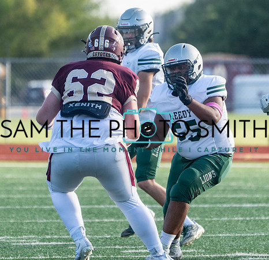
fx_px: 6403
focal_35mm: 741
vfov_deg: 2.3
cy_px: 94
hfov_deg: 2.4
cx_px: 150
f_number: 8
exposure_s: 1/1250
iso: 1250
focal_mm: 462
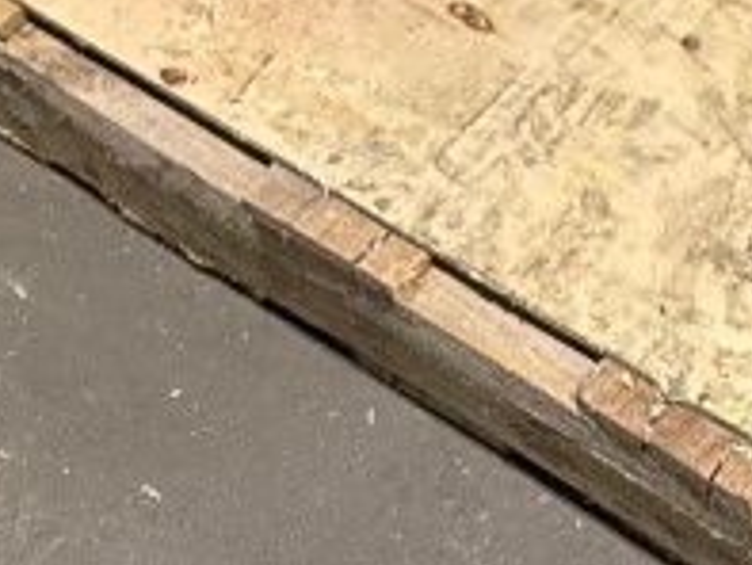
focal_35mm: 122
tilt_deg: -40.1
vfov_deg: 10.6
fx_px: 2652
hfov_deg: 15.1
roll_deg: -0.1
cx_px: 1092
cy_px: -748
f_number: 1.78
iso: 320
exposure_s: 1/60
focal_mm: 6.76
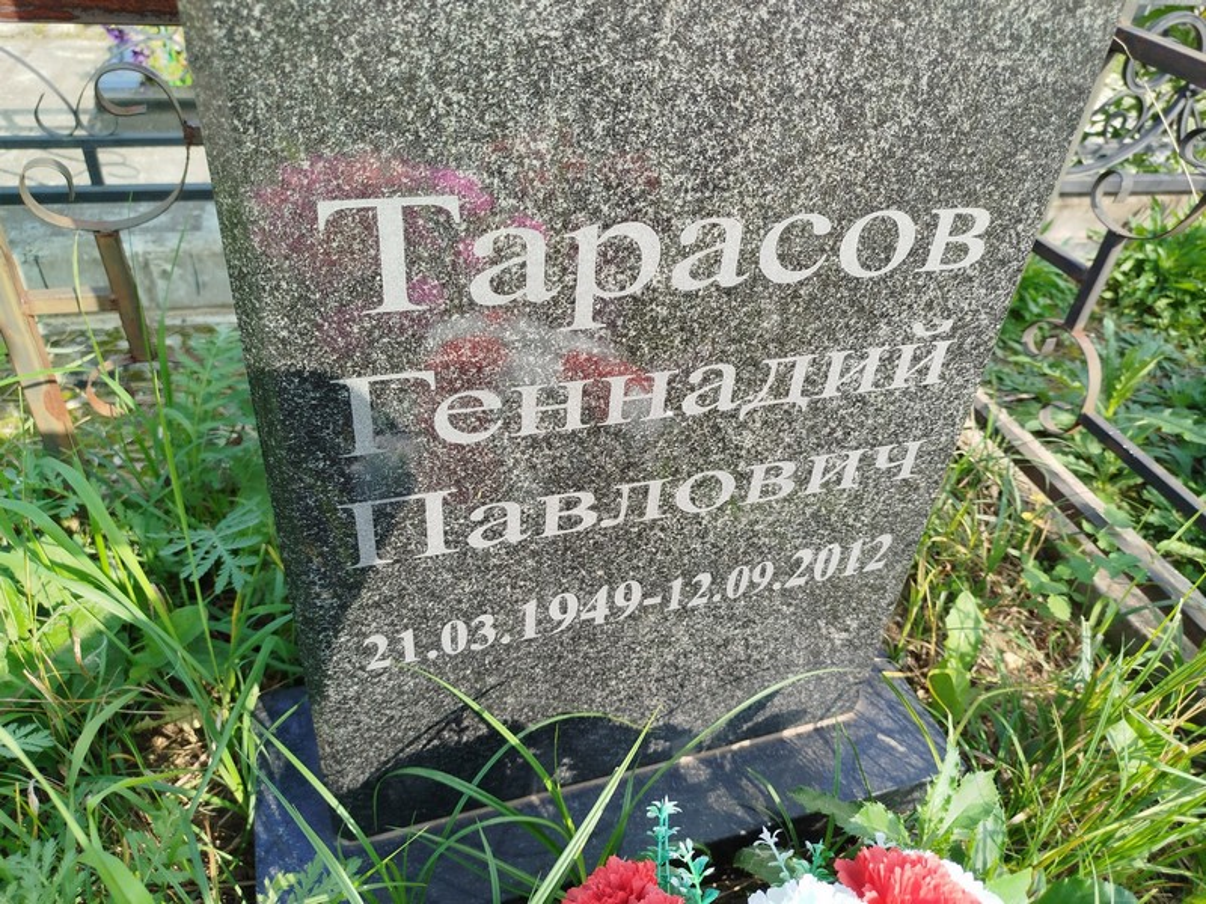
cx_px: 603
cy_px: 452
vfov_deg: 56.8
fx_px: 836
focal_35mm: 24
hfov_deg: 71.6
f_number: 1.7
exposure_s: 1/321
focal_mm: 5.31
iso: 50
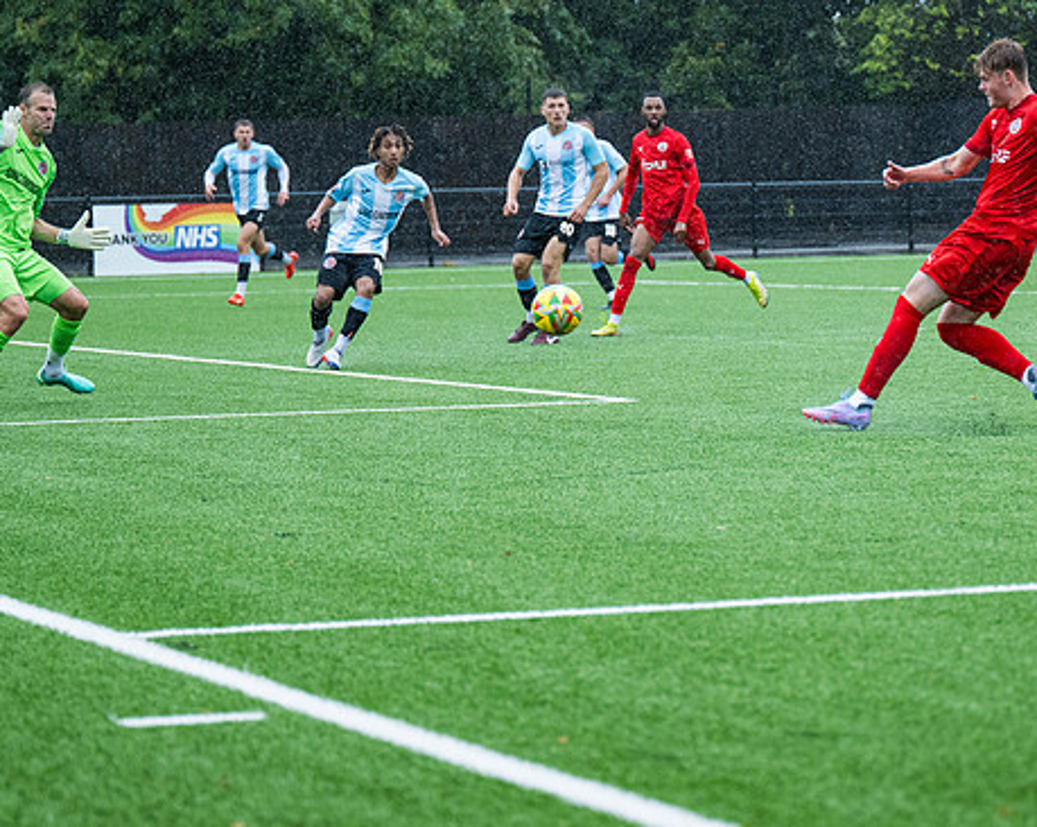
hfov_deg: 12.7
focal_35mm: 151
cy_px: 433
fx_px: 4628
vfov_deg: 10.2
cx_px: 804
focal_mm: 98
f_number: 4
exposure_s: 1/2500
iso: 1000
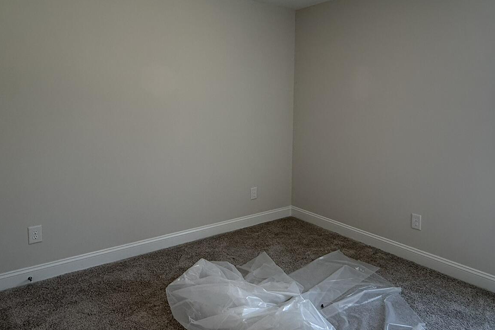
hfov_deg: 69.3
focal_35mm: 26
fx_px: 358
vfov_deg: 49.2
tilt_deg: -3.9
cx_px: 268
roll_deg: -0.8
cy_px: 129
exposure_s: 1/120
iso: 80
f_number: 2.2
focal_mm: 2.22
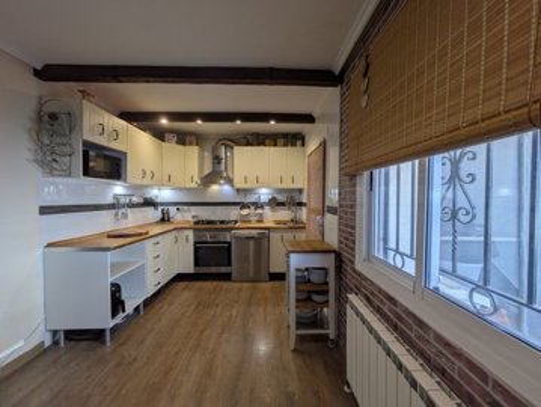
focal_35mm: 14
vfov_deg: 85.8
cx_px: 270
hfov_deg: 102.0
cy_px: 204
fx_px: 219
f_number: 2.2
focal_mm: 1.83
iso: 48
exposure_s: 1/50
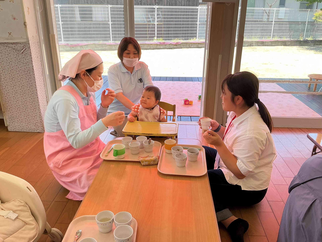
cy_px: 121
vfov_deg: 48.2
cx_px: 161
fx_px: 270
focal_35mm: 29
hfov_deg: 61.7
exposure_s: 1/132
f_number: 1.8
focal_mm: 3
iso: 16
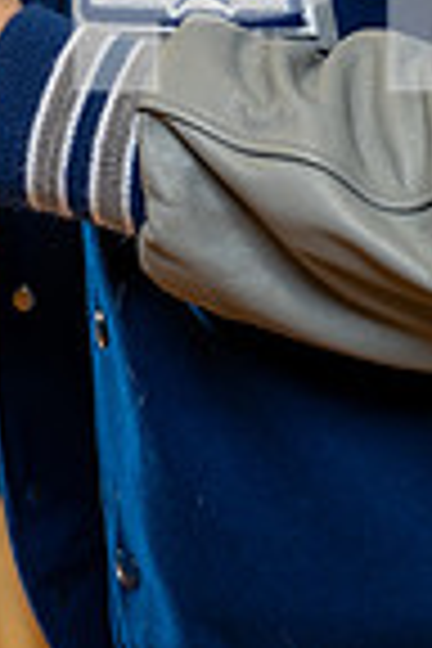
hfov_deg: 10.2
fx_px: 2412
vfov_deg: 14.2
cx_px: 32
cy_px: -360
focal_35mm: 134
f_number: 4
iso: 400
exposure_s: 1/125
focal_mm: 43
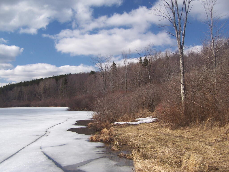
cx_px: 114
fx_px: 251
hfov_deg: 49.0
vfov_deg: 37.7
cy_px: 86
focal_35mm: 38
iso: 80
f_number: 2.8
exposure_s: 1/320
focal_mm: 6.3
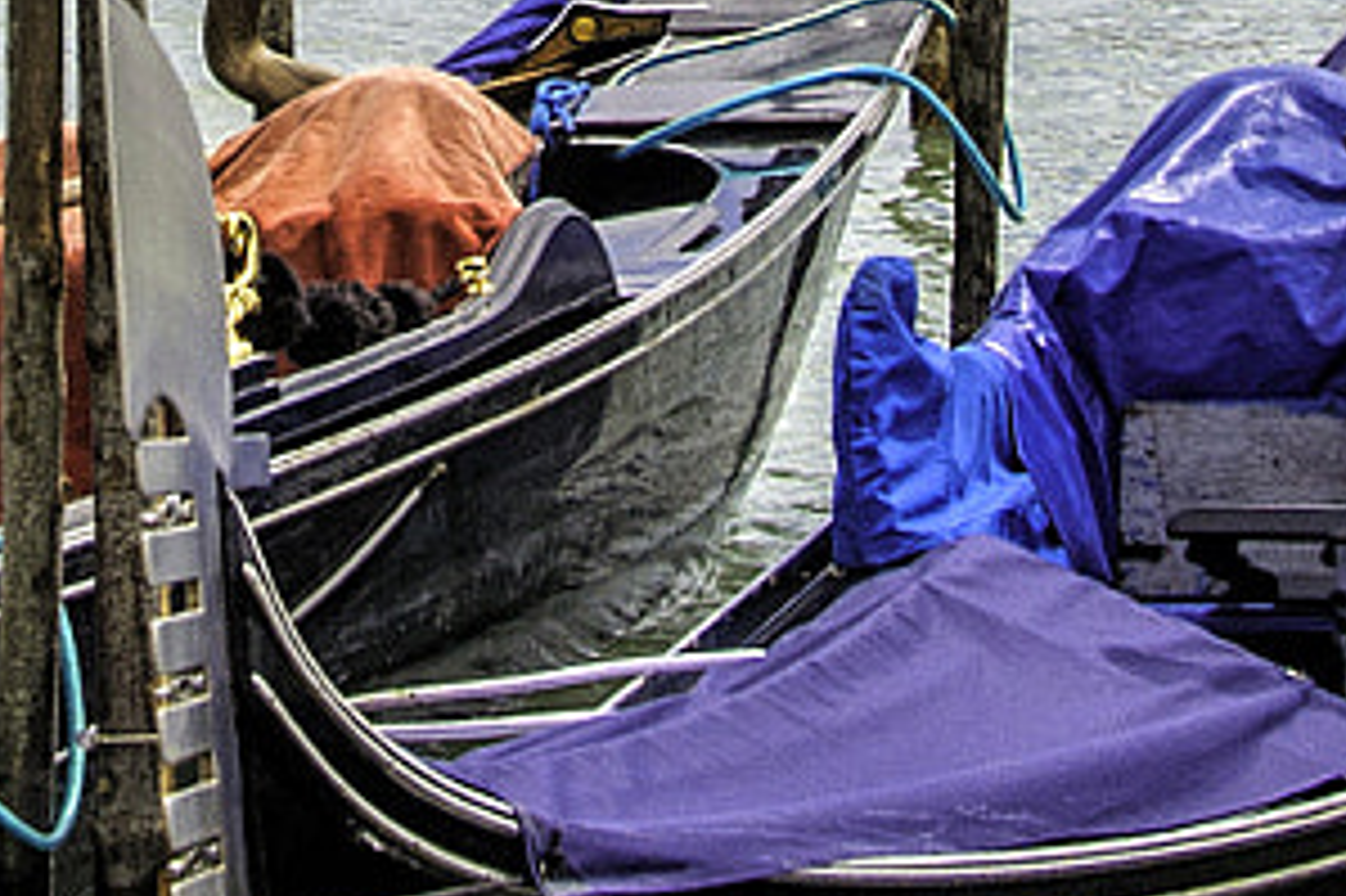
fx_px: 8694
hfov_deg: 8.8
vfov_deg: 5.8
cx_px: 374
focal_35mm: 233
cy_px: -570
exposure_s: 1/400
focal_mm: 29
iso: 200
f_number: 9
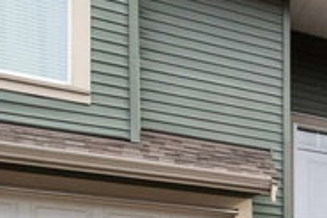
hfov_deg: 17.7
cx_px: 696
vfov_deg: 20.1
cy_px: 230
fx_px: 590
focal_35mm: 65
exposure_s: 1/1000
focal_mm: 10
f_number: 7.1
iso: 200
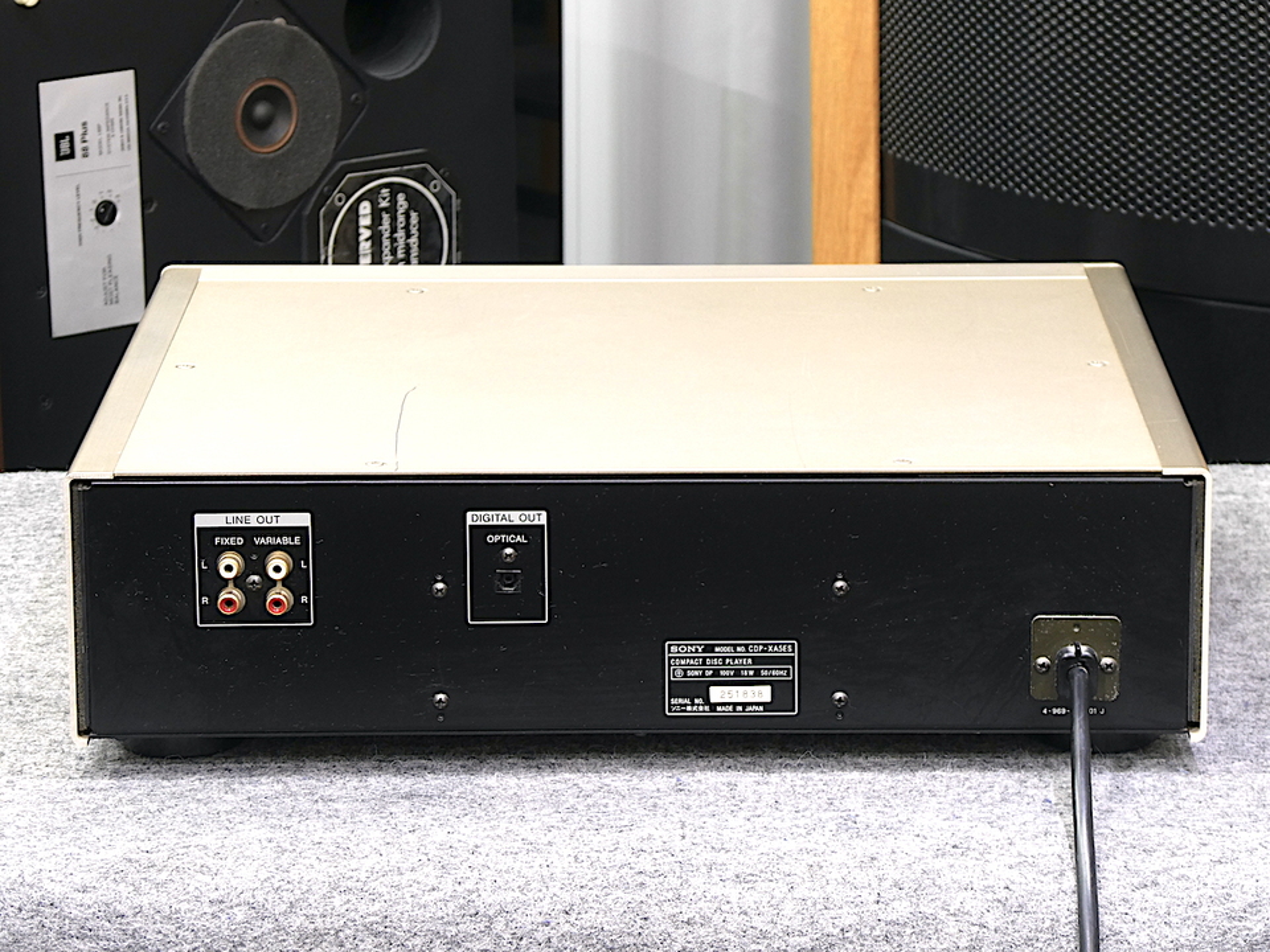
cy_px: 476
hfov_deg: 15.9
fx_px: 4549
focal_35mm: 124
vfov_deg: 12.0
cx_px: 635
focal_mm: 22.3
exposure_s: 1/2
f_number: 5.2
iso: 100
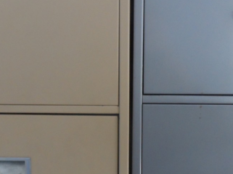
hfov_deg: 42.9
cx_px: 124
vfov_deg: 32.8
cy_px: 95
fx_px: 296
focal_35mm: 44
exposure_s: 1/30
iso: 400
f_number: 3.2
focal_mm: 4
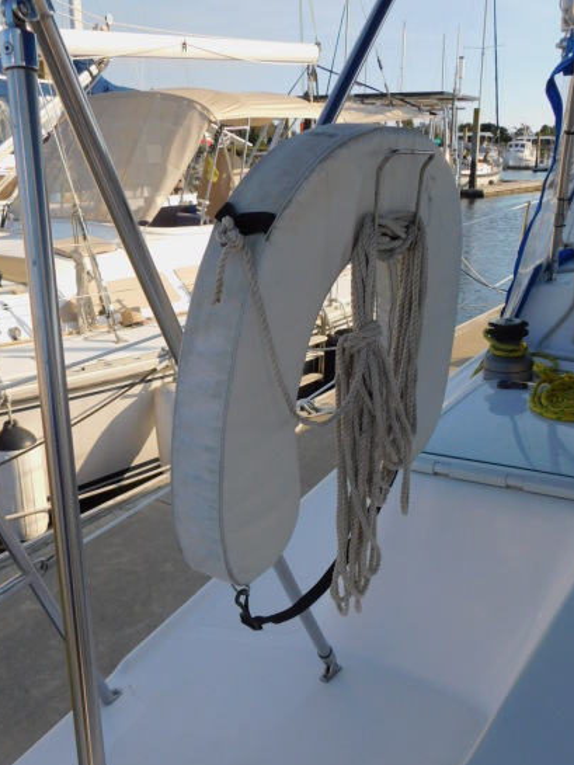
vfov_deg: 55.3
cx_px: 296
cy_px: 387
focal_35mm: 33
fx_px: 729
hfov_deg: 43.0
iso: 125
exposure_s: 1/1000
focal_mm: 5.3
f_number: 3.2
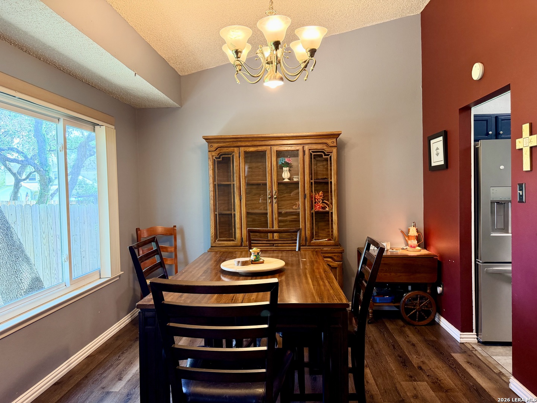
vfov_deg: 56.8
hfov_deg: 71.6
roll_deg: +1.2
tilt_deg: -0.9
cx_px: 268
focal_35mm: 24
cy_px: 202
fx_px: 372
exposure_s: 1/60
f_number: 1.78
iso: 250
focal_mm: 6.76
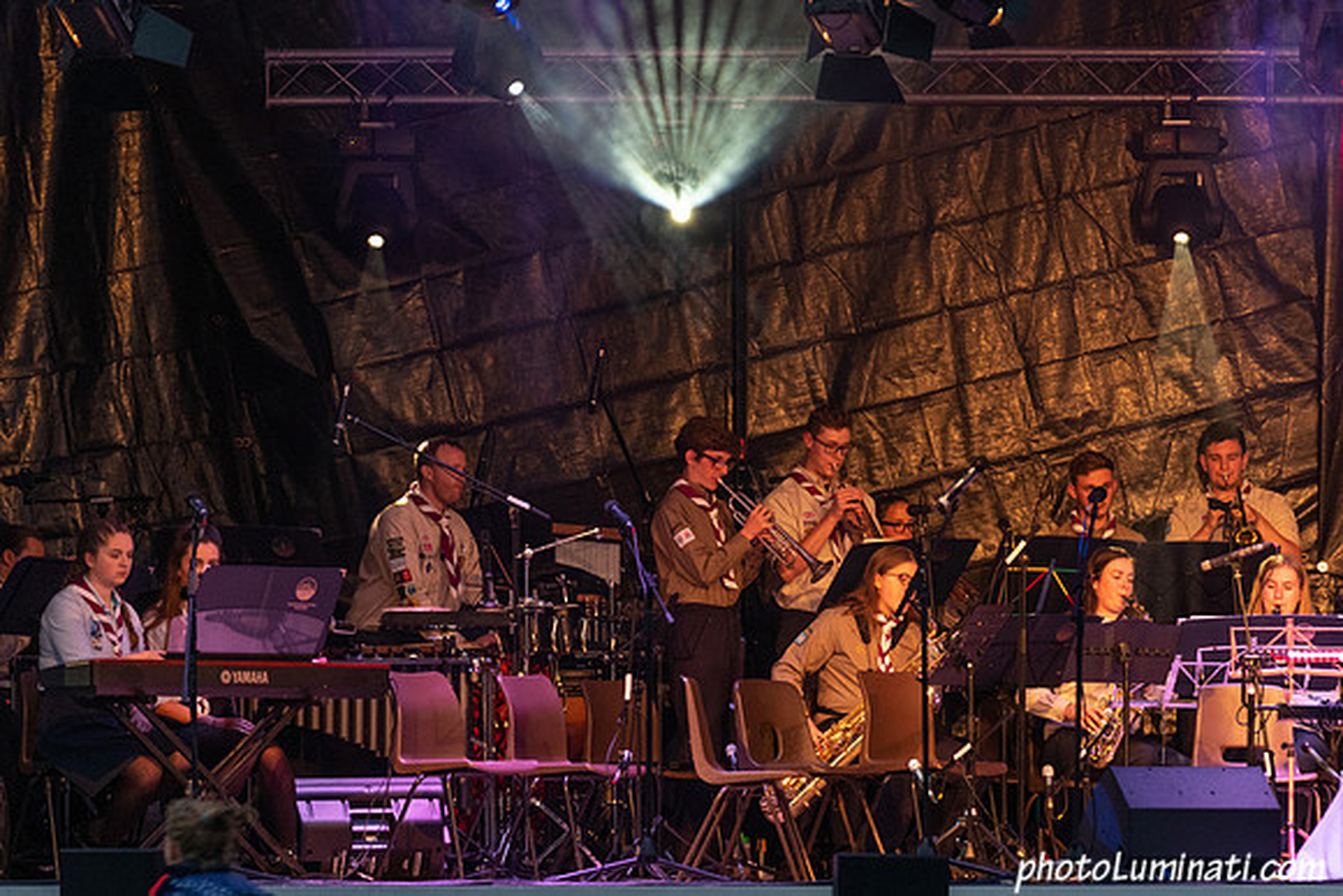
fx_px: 10171
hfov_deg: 7.6
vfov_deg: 5.0
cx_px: 834
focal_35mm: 273
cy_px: 538
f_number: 5
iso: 2500
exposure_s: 1/125
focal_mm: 200
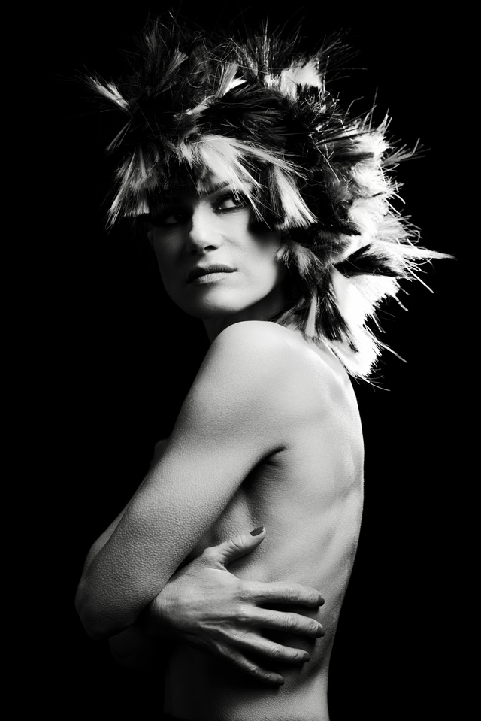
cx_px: 240
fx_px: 1402
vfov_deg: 28.8
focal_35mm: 70
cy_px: 360
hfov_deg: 19.5
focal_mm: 70
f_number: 5
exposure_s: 1/160
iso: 100
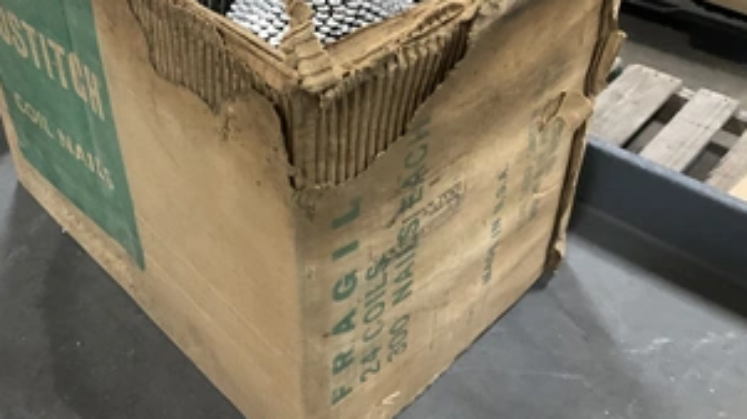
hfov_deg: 48.0
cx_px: 285
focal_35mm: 42
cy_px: 104
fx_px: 832
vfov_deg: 27.9
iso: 250
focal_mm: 3
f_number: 1.8
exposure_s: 1/40
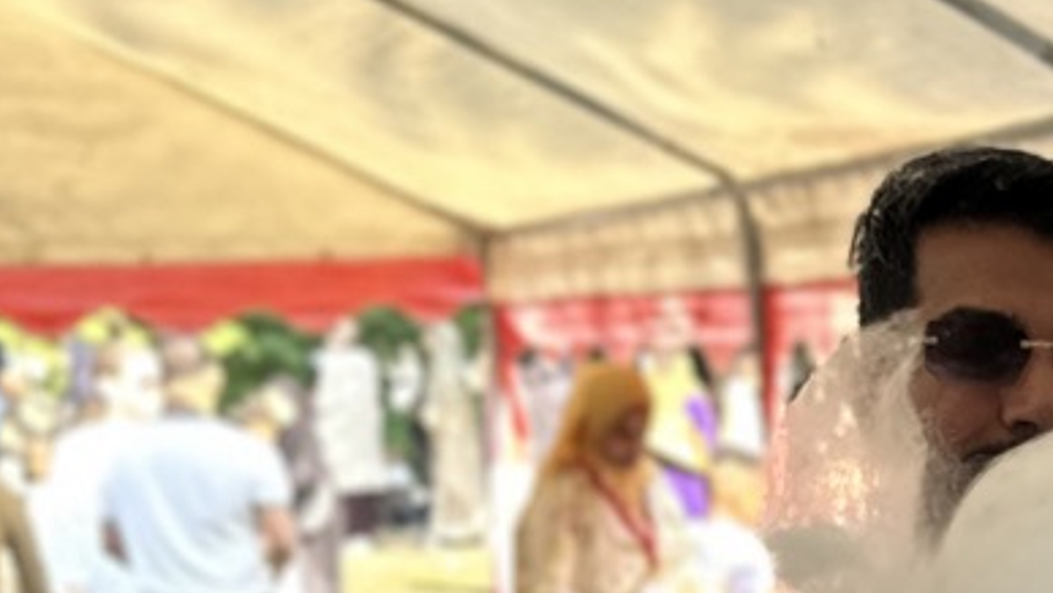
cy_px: 604
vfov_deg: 11.1
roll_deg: +2.7
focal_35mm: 108
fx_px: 3017
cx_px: 1382
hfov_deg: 18.4
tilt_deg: -2.2
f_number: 1.78
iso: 64
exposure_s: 1/136
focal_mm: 6.86
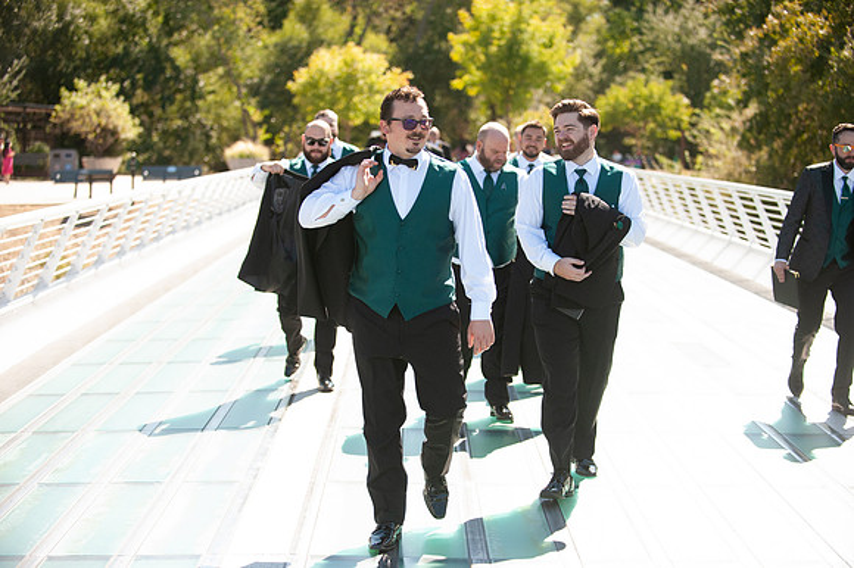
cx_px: 427
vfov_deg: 18.2
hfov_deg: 27.0
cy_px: 284
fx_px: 1778
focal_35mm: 75
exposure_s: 1/8000
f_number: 2.8
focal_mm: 75
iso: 2000
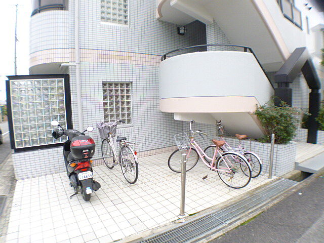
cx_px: 162
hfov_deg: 56.8
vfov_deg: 44.2
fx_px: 300
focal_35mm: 32
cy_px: 122
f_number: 2.9
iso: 250
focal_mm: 5.7
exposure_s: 1/60
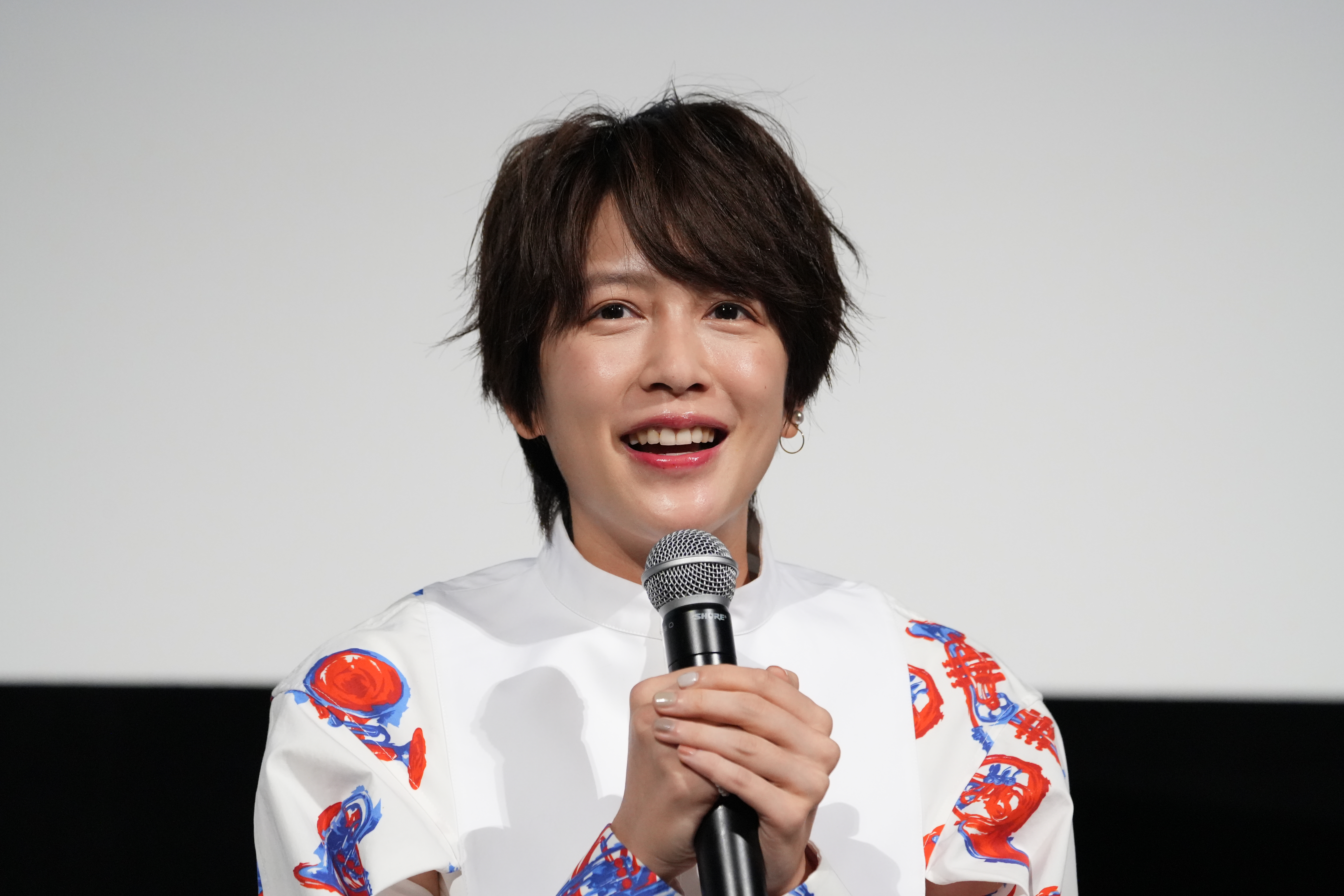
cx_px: 672
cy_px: 448
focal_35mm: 229
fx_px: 8549
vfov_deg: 6.0
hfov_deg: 9.0
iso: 6400
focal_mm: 229
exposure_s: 1/250
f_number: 5.6
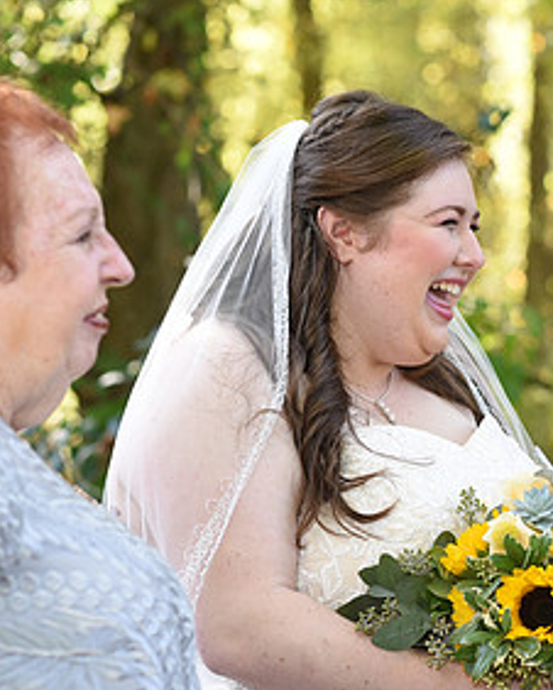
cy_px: 346
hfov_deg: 9.4
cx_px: 394
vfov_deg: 11.8
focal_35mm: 164
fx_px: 3352
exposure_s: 1/200
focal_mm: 85
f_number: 4
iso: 500
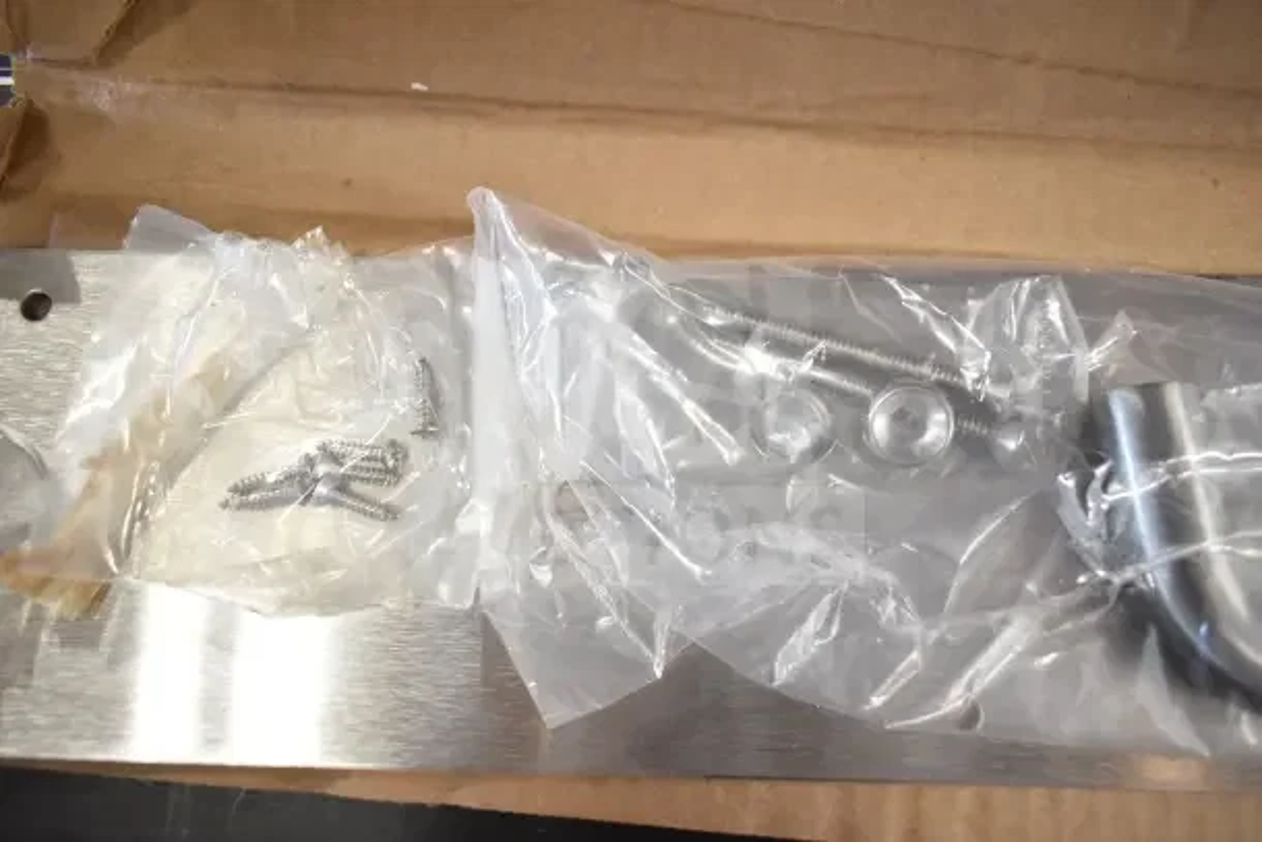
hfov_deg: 67.4
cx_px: 631
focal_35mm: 27
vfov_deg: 48.0
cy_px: 421
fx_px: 947
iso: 900
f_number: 3.5
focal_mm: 18
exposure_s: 1/30
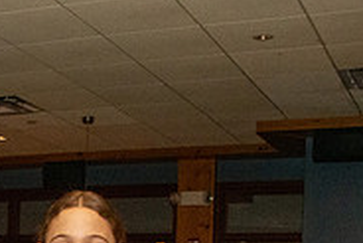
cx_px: 8
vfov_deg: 14.9
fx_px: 858
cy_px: 374
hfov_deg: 23.0
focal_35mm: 85
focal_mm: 18
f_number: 11
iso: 4000
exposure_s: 1/250
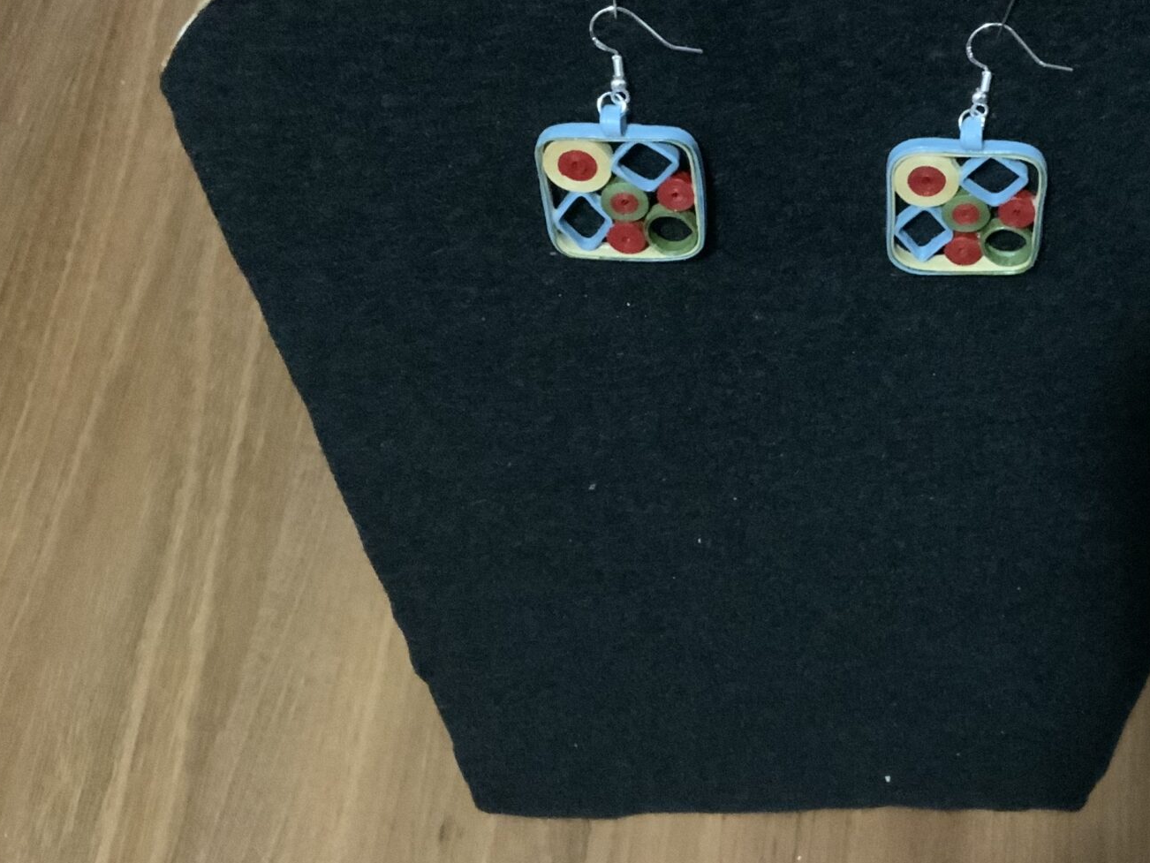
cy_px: 403
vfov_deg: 25.7
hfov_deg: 33.0
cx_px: 878
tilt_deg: -62.4
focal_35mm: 57
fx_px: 1894
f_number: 1.8
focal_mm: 3
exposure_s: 1/17
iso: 640
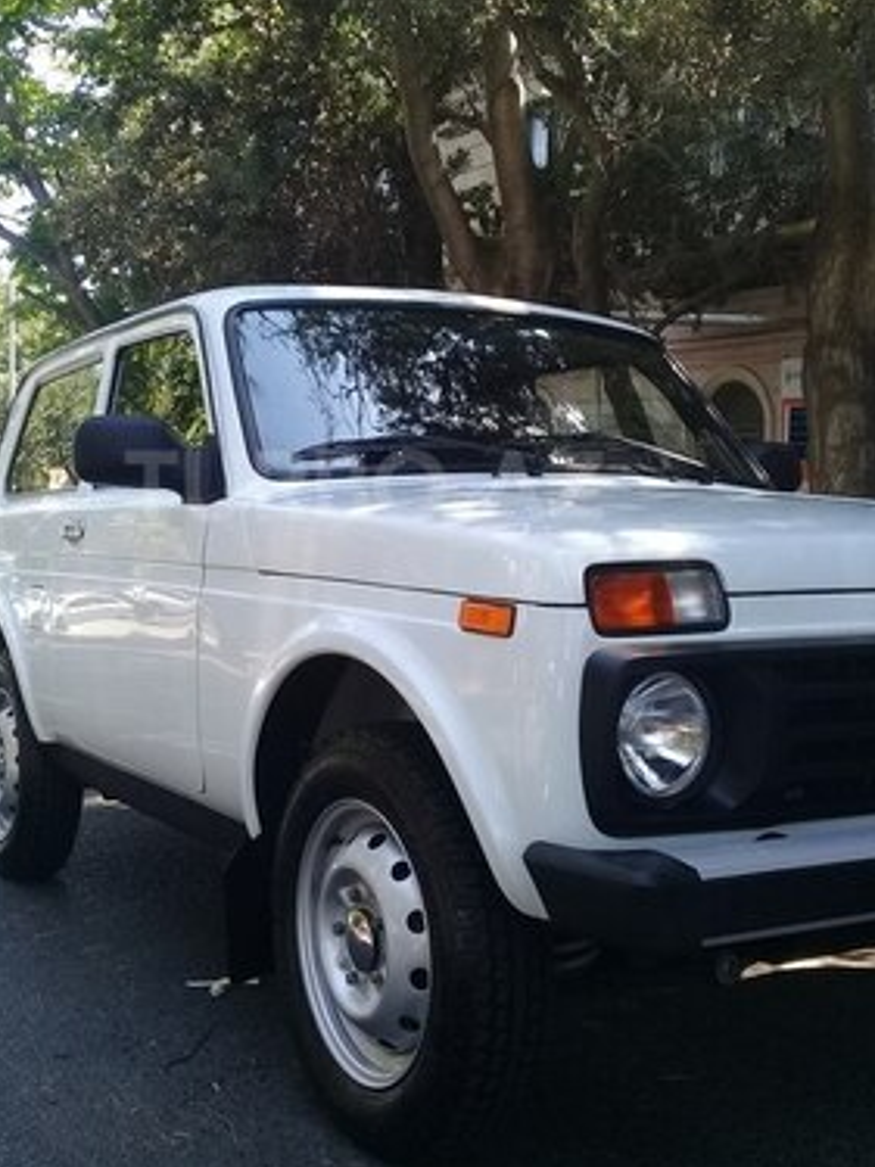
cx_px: 364
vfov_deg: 45.6
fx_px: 1383
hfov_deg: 35.0
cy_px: 485
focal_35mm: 41
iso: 50
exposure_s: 1/140
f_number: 2.2
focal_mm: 3.3
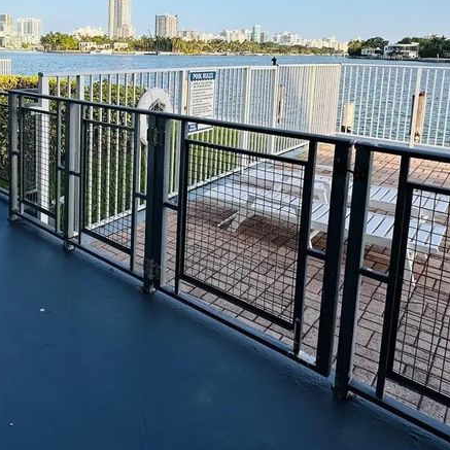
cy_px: 105
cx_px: 123
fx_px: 427
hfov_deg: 53.5
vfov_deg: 52.8
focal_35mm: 29
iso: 50
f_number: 2.2
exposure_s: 1/963
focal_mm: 2.22
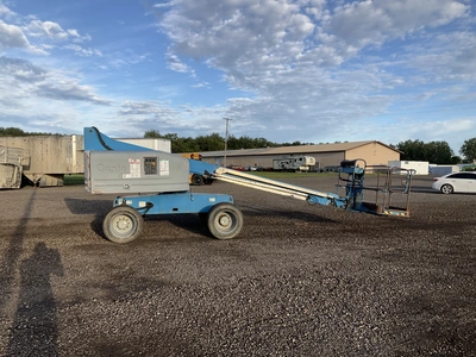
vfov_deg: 48.2
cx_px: 238
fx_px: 399
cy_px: 178
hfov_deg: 61.7
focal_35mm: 29
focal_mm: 3
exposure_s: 1/1144
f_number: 1.8
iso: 25
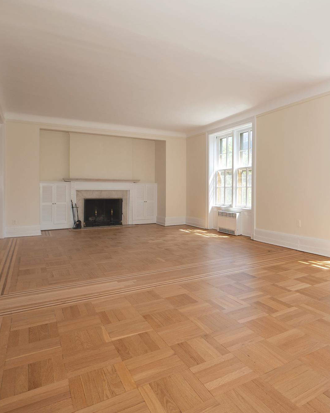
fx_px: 281
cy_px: 208
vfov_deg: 72.6
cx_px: 260
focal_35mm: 23
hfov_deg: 56.8
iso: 320
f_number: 8
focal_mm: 16
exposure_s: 1/60
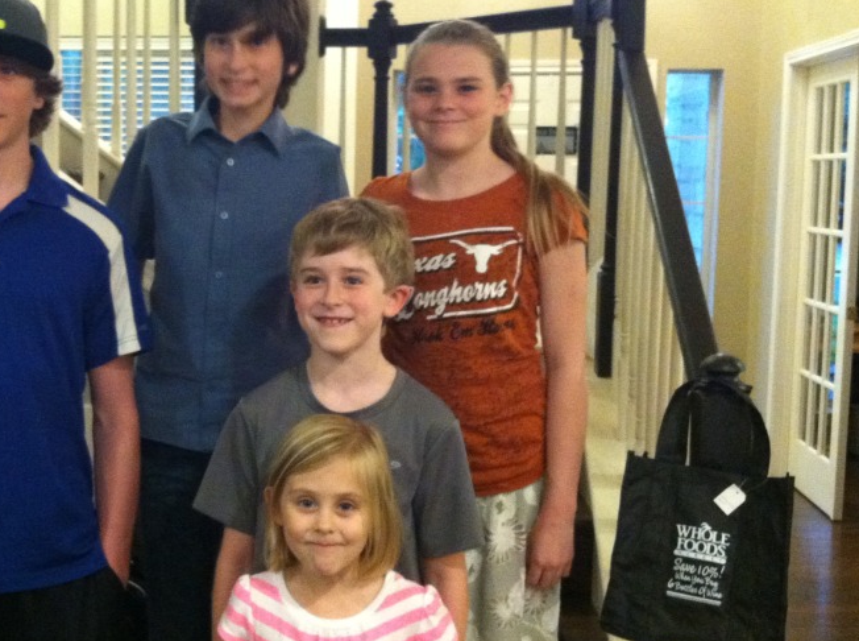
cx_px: 256
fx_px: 1362
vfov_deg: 26.4
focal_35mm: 55
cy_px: 291
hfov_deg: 34.5
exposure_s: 1/15
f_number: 2.8
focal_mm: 3.85
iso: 640
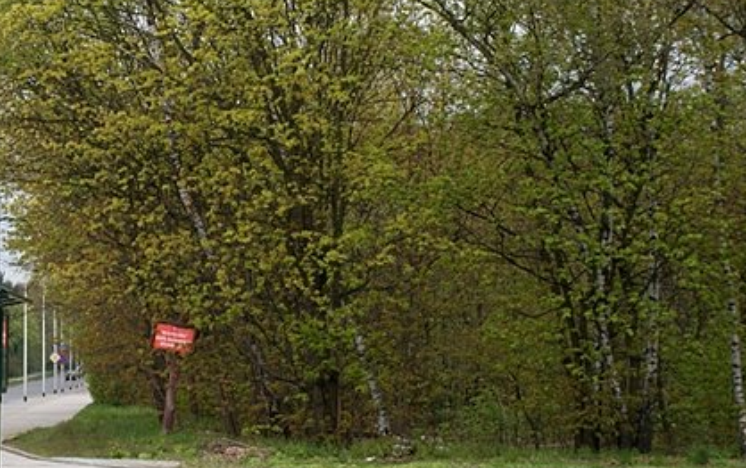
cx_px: -4
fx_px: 3013
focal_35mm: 148
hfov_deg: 13.9
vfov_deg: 8.9
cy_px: 286
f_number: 8
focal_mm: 45
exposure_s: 1/125
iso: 100
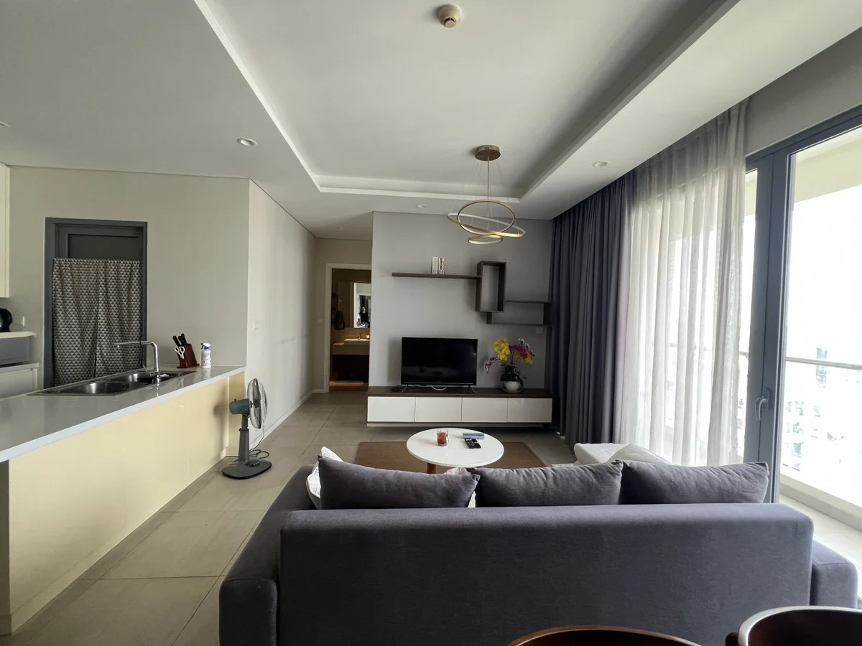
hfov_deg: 106.2
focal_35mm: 13
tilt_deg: -1.9
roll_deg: -1.5
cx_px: 431
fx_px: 324
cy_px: 323
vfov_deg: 89.9
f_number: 1.8
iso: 100
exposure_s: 1/99
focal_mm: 1.57
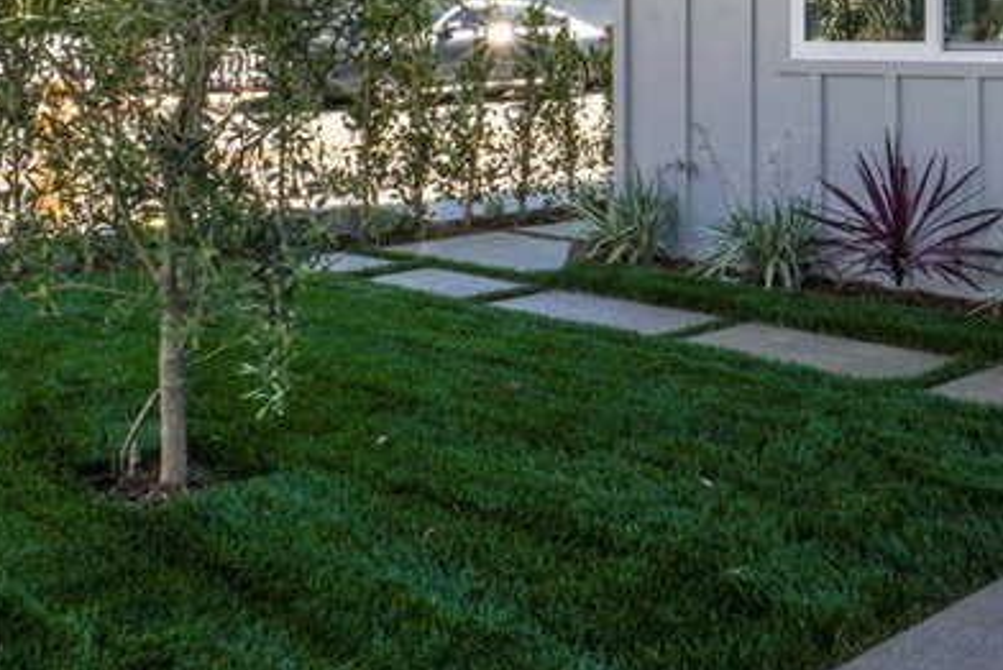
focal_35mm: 47
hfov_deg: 40.6
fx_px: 1310
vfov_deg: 27.4
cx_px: 760
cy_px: 35
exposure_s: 1/25
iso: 100
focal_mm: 12
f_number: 22
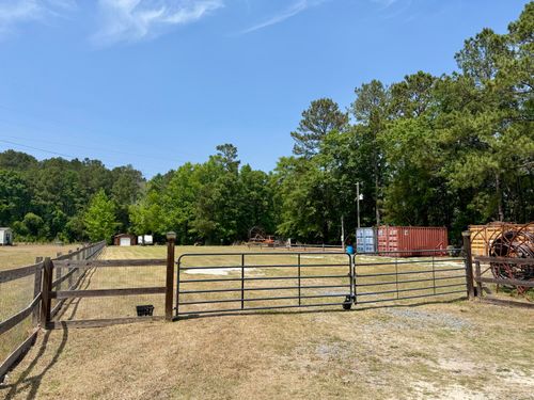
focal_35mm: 24
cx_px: 267
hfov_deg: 71.6
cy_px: 200
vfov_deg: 56.8
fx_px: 370
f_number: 1.78
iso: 80
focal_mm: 6.76
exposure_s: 1/4405
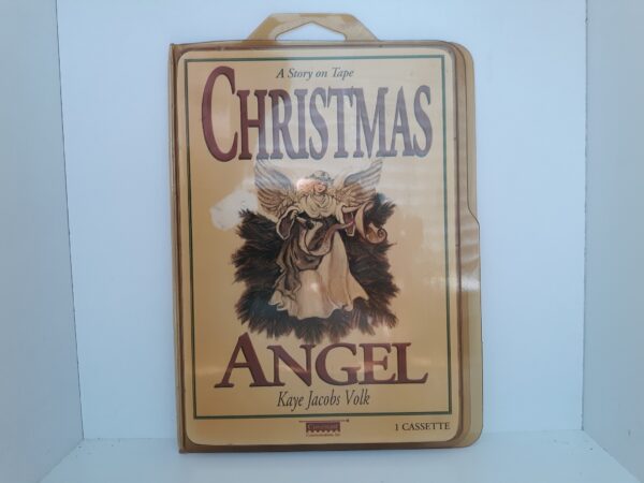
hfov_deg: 63.4
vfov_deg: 49.7
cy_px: 242
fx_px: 521
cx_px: 322
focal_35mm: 28
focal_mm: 3.7
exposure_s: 1/40
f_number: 1.7
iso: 50
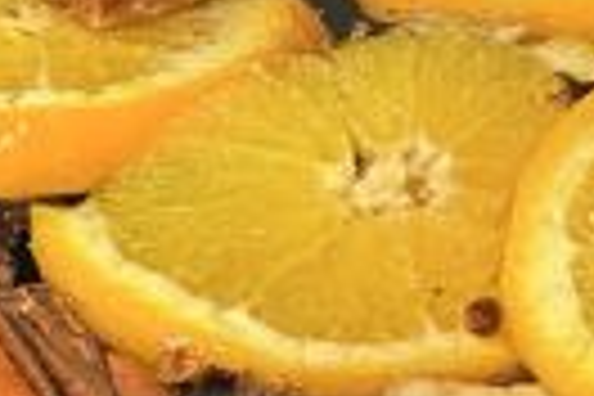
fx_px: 6006
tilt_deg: -36.9
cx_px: 680
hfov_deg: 5.6
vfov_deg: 3.8
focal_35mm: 364
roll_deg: +1.2
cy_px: 194
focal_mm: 9
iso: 640
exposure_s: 1/41
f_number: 2.8
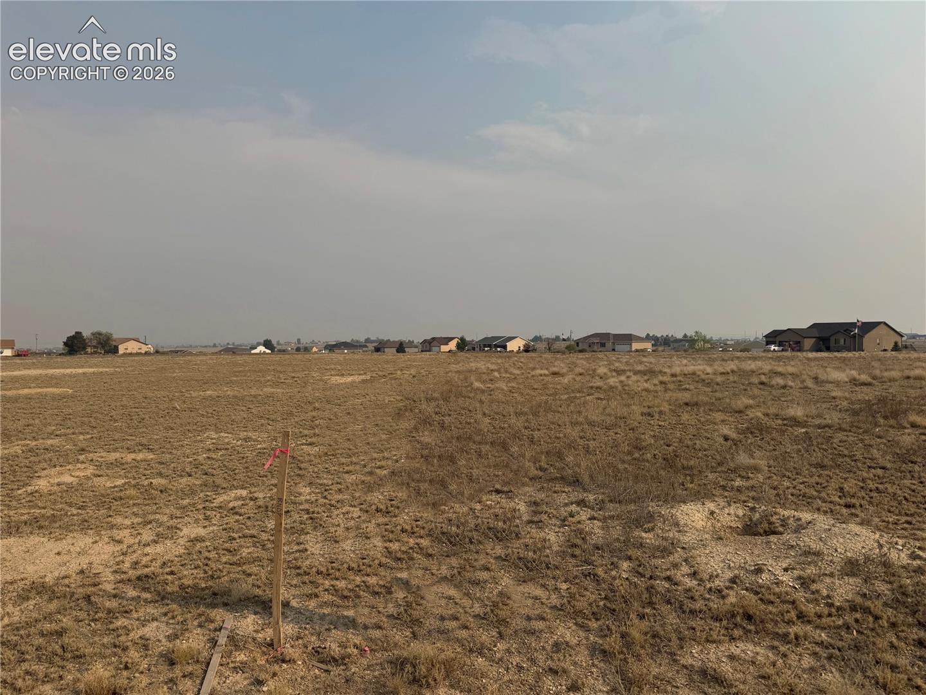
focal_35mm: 24
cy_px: 348
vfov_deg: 56.8
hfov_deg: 71.6
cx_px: 463
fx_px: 642
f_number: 1.78
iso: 80
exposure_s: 1/7937
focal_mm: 6.76
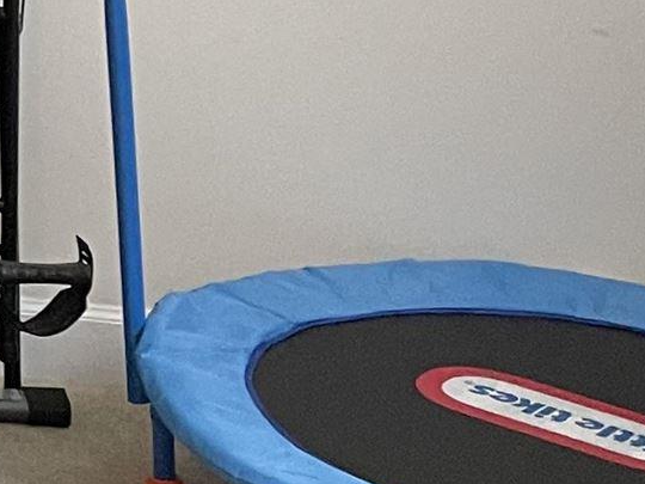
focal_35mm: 148
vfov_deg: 9.6
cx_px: -837
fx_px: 2758
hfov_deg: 11.4
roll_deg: -1.0
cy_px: -327
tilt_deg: -7.0
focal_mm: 5.1
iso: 250
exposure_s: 1/60
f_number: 1.6
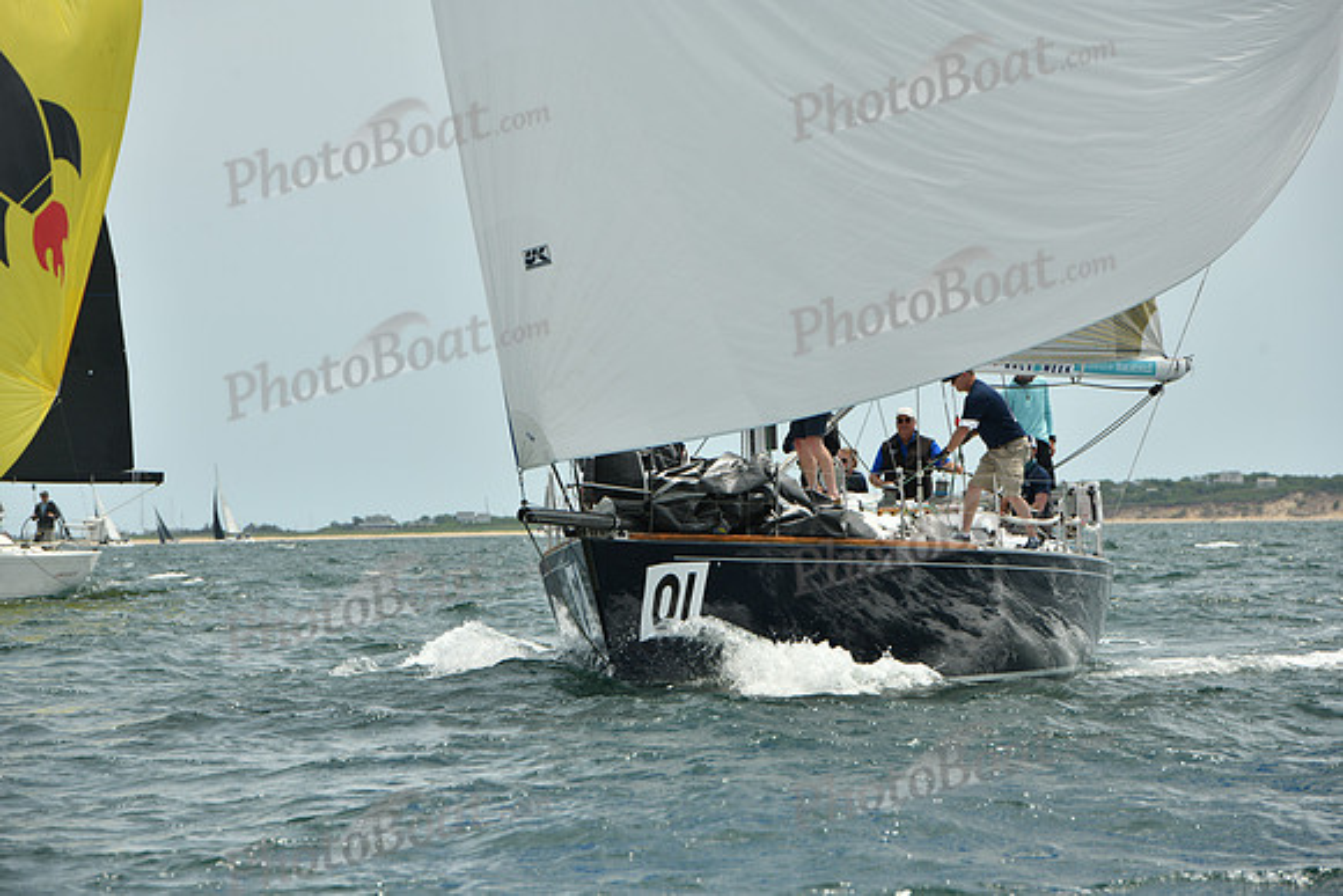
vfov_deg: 6.9
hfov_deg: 10.3
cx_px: 672
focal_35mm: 200
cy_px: 448
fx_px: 7463
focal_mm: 200
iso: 320
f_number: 9
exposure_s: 1/1250
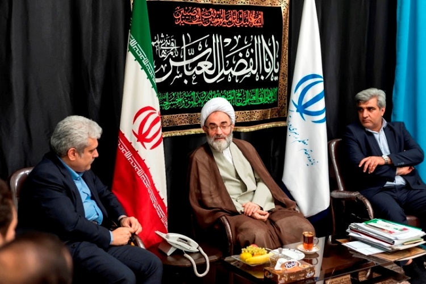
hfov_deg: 39.6
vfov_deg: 27.0
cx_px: 213
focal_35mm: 50
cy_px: 142
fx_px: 592
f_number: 2.8
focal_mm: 50
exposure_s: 1/160
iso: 800
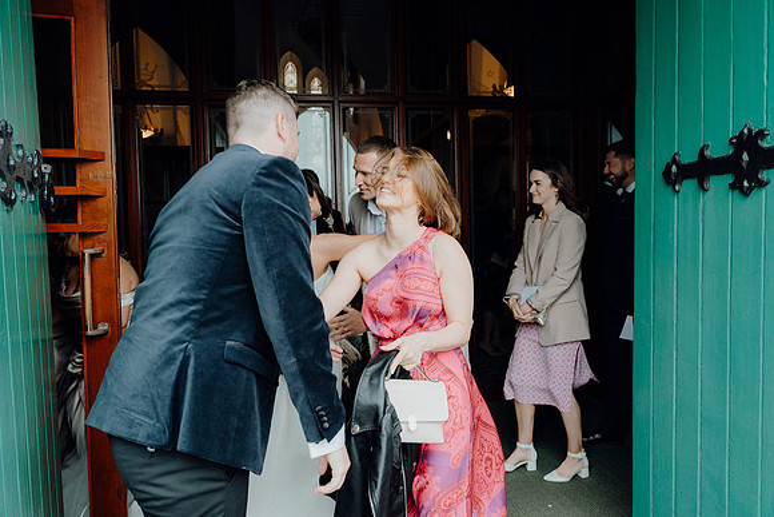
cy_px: 258
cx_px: 387
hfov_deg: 69.4
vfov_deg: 49.6
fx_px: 559
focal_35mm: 26
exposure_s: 1/200
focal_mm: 26
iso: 400
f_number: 3.5
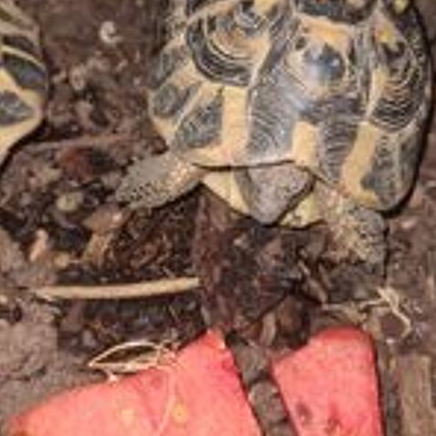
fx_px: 442
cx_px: 219
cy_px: 145
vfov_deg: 51.6
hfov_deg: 52.5
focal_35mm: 31
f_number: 1.8
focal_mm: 5.4
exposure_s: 1/50
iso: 320
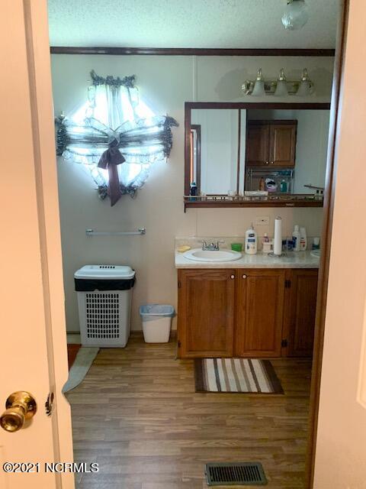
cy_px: 244
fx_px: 367
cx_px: 183
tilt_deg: -10.2
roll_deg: +0.1
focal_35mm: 26
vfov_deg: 67.3
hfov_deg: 53.1
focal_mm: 4.25
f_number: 1.8
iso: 500
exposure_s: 1/30
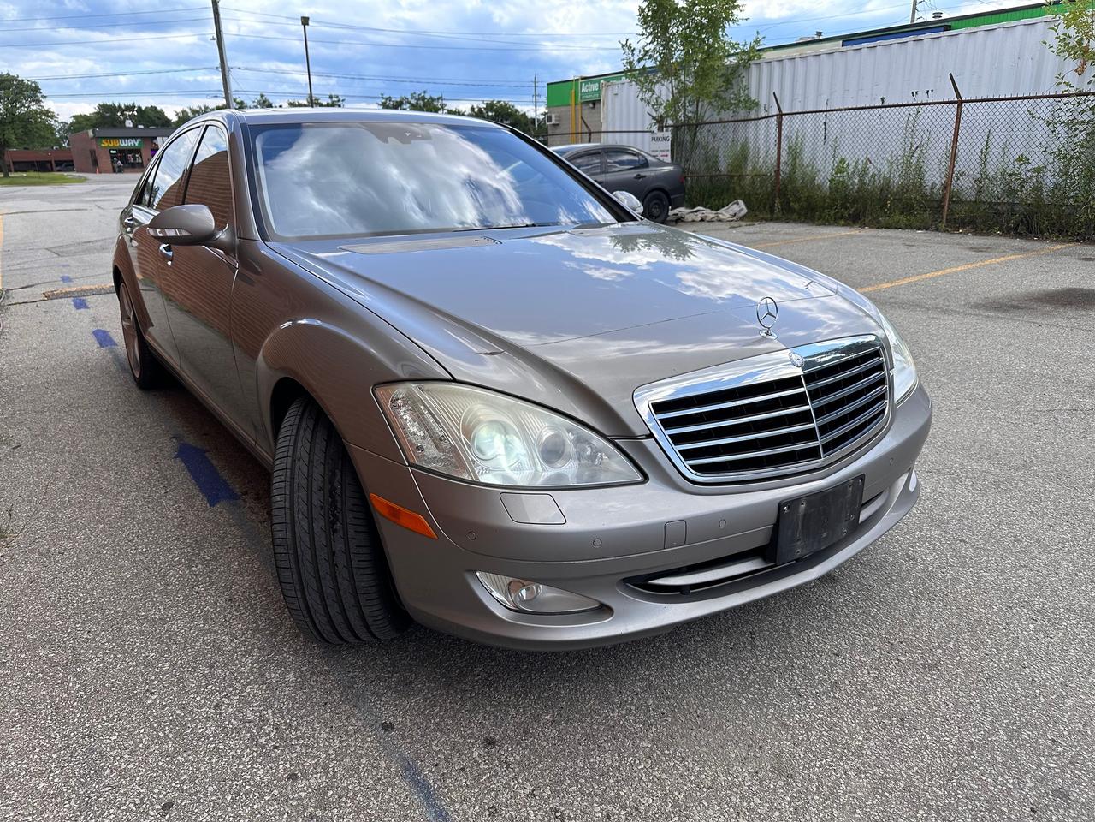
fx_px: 759
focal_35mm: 24
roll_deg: -1.2
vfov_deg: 56.8
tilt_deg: -18.0
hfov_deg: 71.6
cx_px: 548
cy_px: 411
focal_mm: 6.86
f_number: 1.78
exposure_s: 1/2070
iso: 80
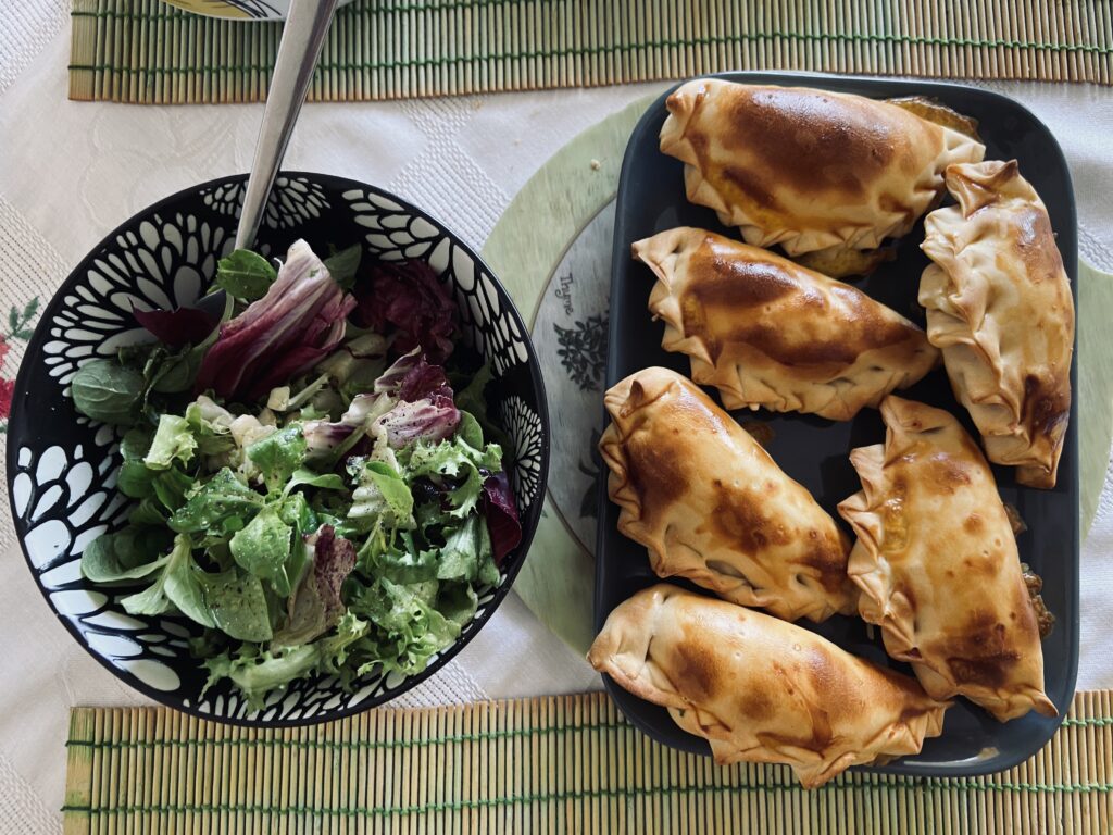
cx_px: 556
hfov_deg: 67.3
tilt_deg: -85.8
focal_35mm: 26
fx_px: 836
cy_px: 418
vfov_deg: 53.1
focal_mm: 4.25
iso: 125
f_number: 1.8
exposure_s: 1/60
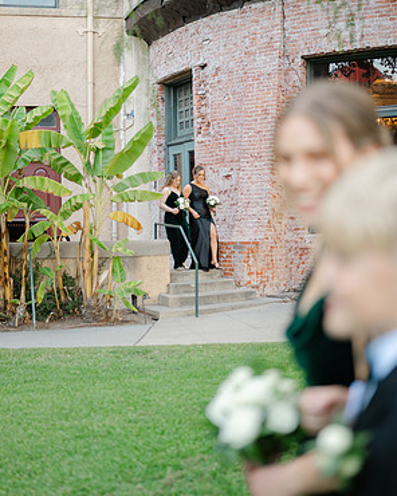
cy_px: 217
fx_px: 837
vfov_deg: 33.0
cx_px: 197
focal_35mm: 57
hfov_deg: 26.7
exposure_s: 1/320
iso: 100
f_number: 1.8
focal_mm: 50
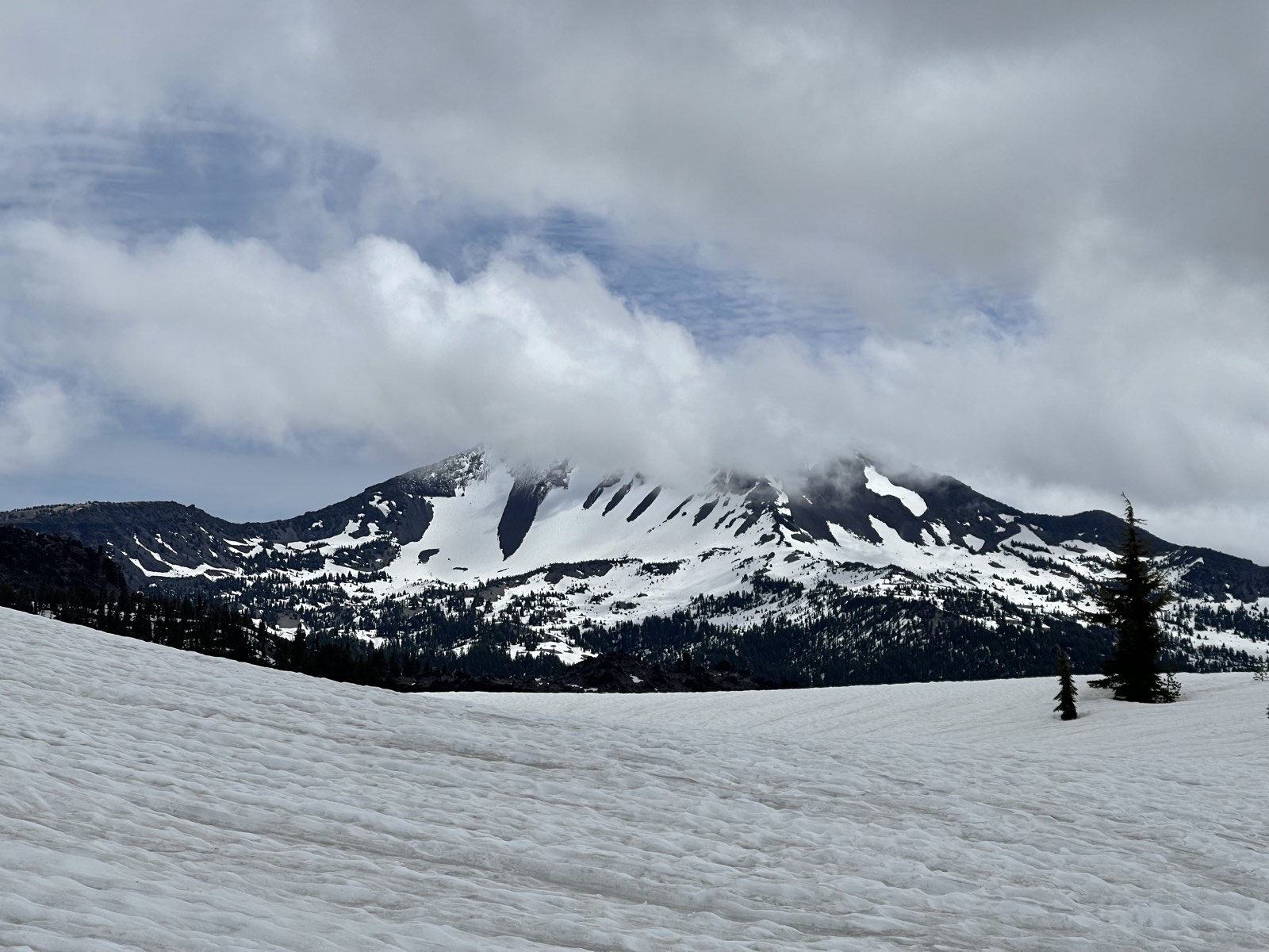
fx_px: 2346
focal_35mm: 64
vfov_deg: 22.9
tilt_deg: +4.5
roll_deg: -0.5
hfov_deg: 30.3
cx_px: 634
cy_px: 476
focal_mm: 7.5
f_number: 2.2
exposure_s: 1/5525
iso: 20
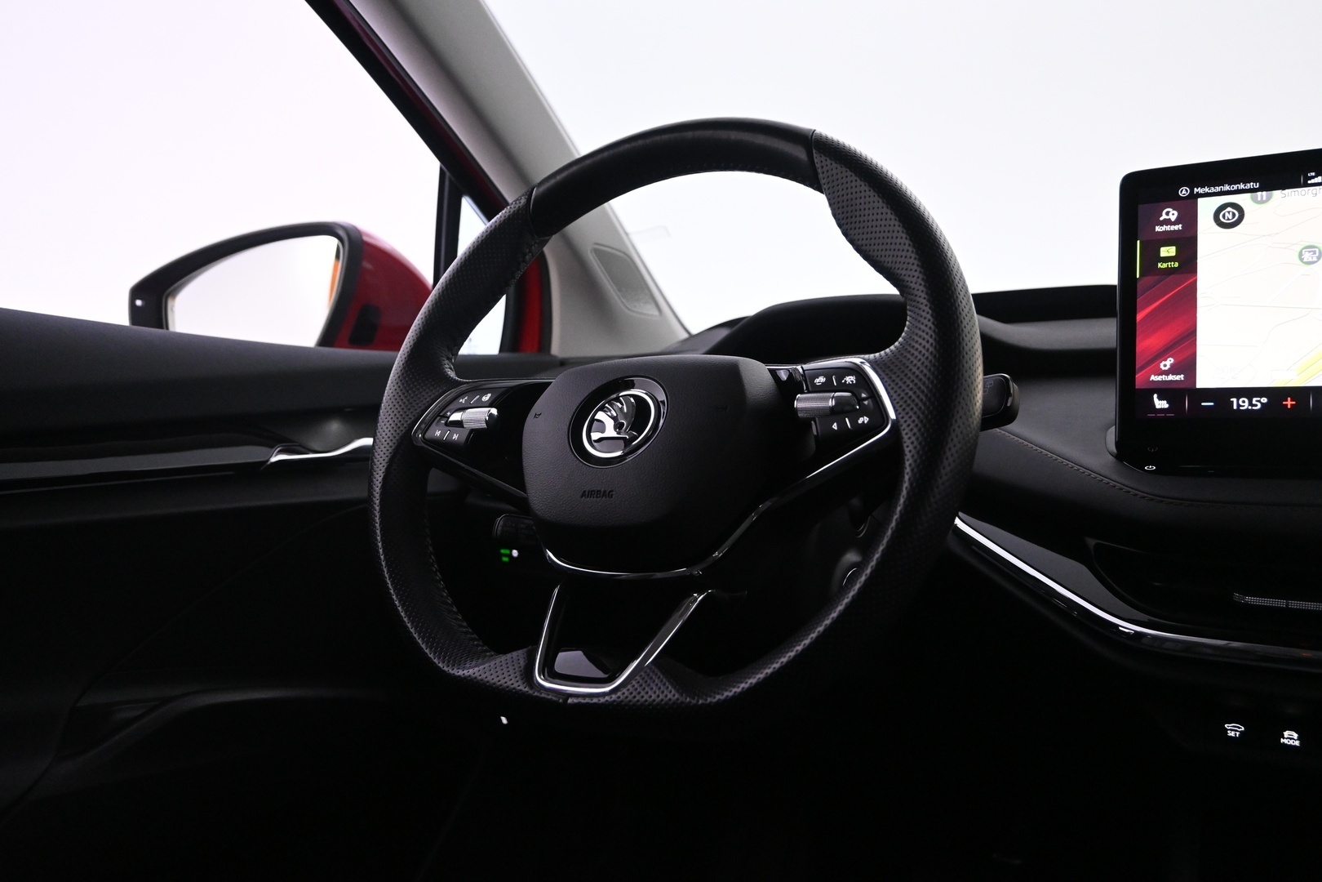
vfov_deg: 45.7
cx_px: 661
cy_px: 441
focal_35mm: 28
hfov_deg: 64.6
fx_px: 1047
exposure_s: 1/50
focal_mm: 19
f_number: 3.8
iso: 3200
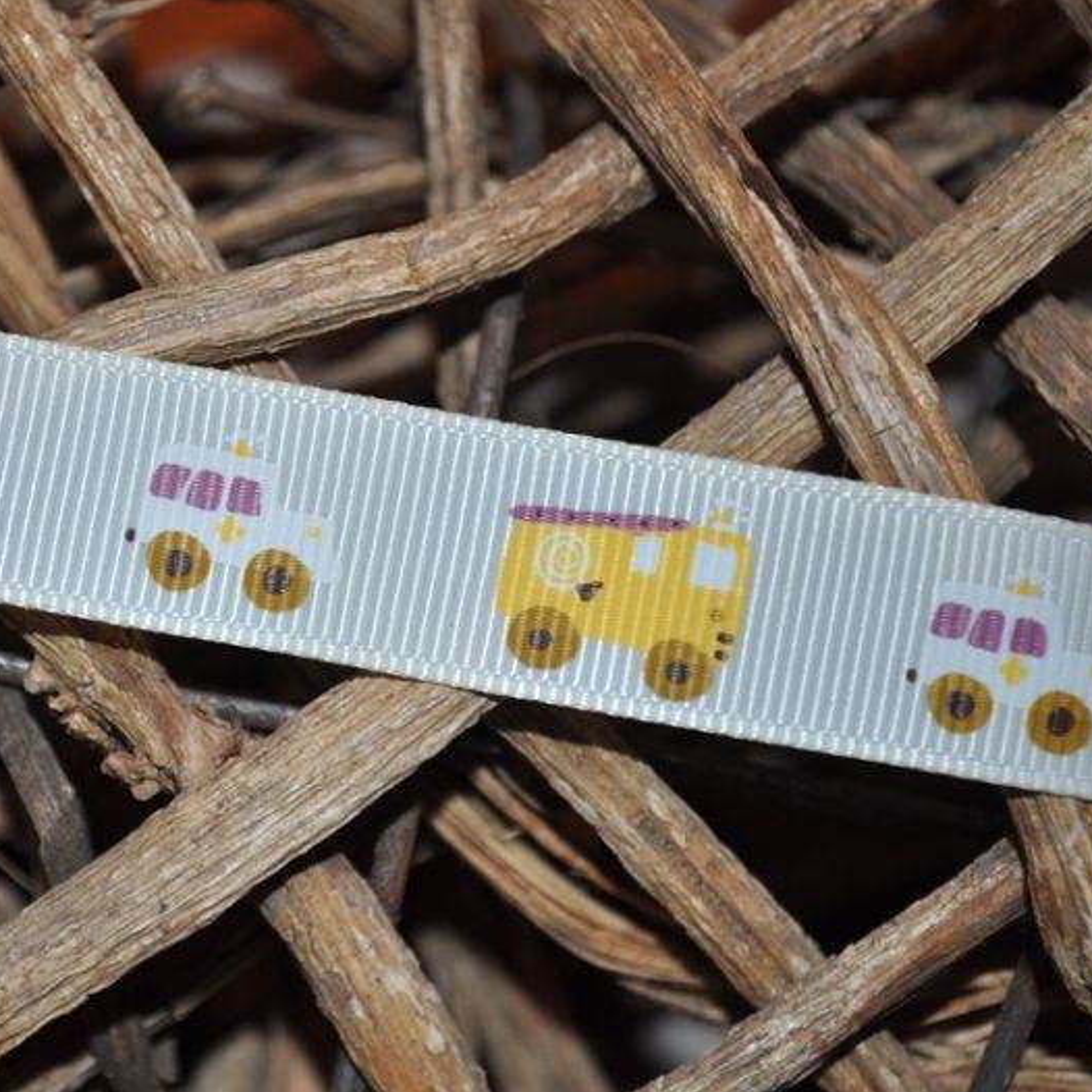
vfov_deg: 19.5
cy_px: 547
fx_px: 3176
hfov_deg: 19.4
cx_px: 289
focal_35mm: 89
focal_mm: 46
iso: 200
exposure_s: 1/60
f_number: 5.3
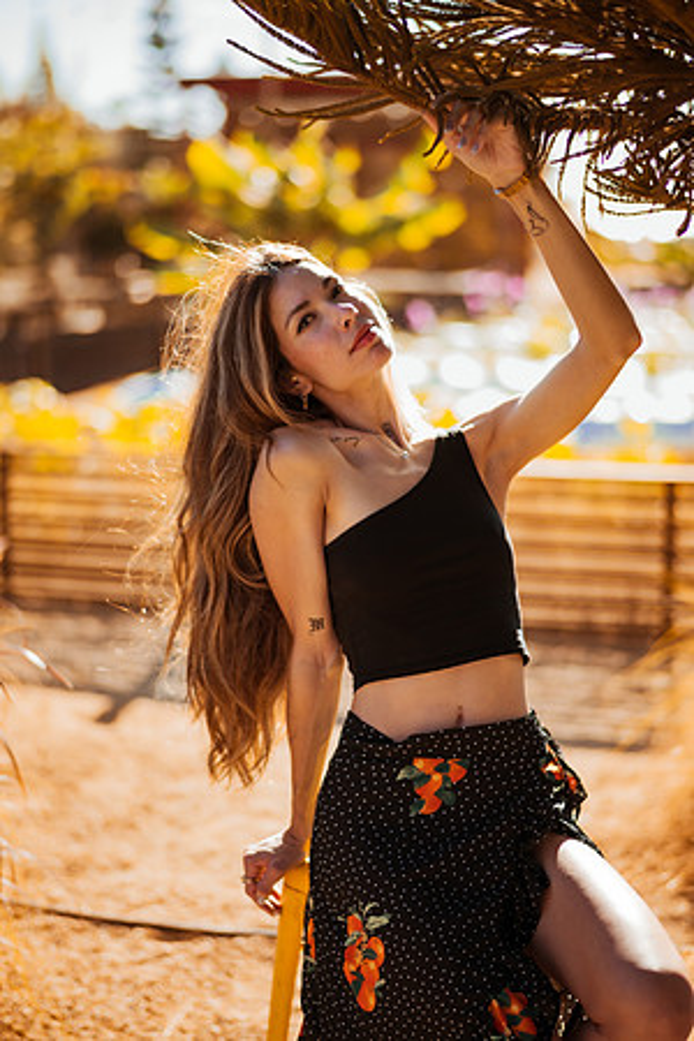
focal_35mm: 58
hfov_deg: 23.4
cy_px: 520
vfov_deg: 34.5
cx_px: 347
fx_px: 1677
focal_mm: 58
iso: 50
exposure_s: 1/1250
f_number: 1.4
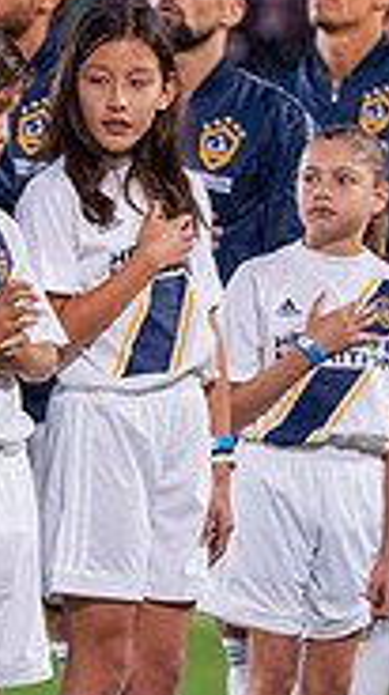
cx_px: 166
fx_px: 6387
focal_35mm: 347
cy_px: 366
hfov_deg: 3.5
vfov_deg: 6.2
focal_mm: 105
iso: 1600
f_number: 2.8
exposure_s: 1/2000
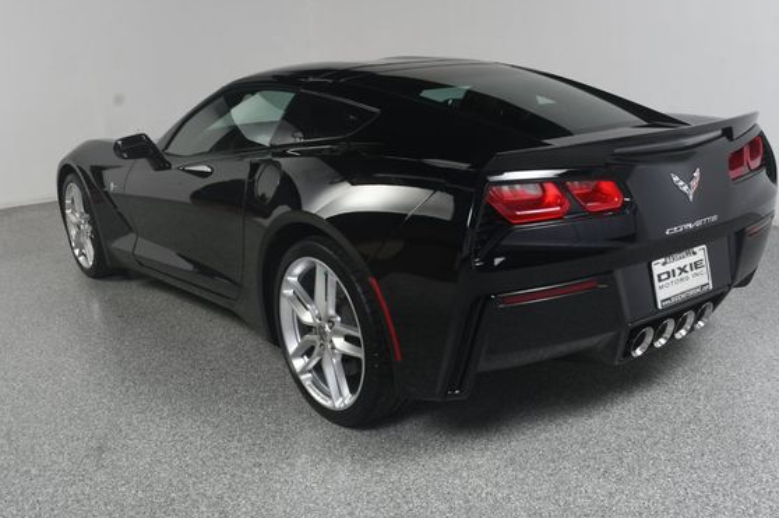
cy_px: 233
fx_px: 843
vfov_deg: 34.1
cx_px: 424
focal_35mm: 39
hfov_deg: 49.5
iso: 100
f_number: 9
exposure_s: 1/200
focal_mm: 23
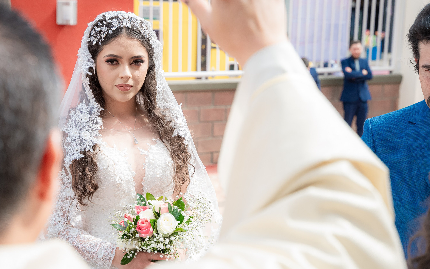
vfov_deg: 19.1
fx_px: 797
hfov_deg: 30.2
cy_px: 143
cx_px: 194
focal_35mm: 68
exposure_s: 1/2000
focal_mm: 60
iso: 2000
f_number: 5.6
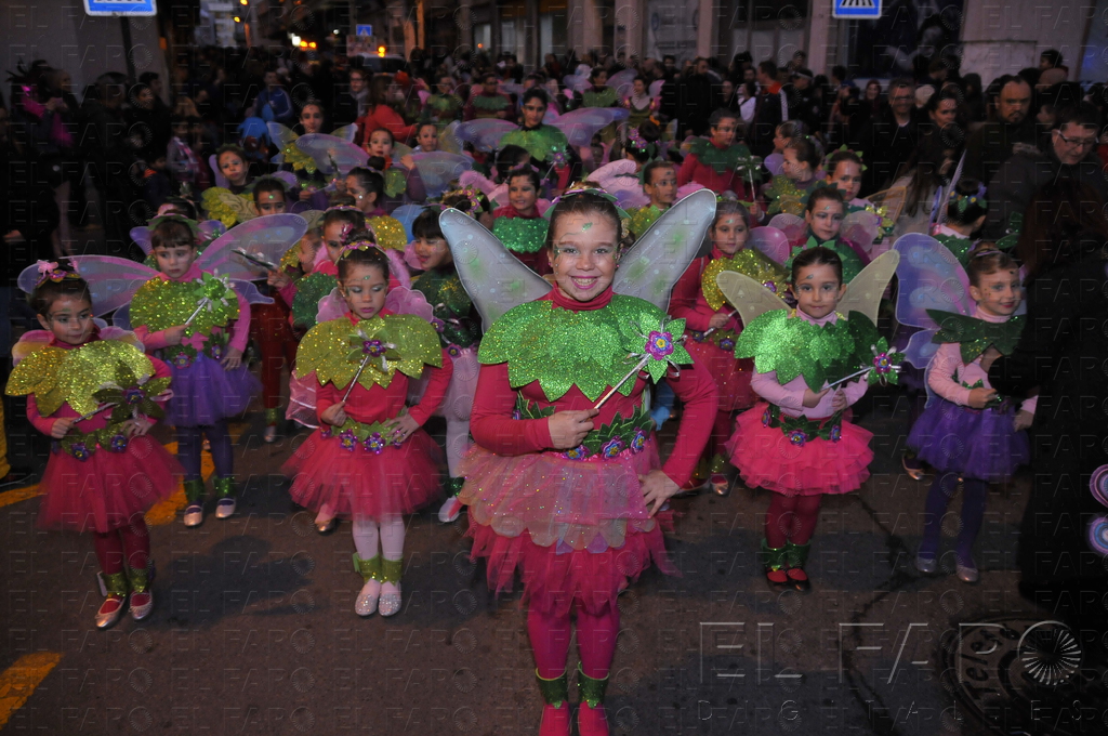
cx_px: 554
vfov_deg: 47.8
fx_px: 830
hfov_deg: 67.4
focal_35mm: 27
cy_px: 368
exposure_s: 1/250
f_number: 4
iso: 800
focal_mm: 18
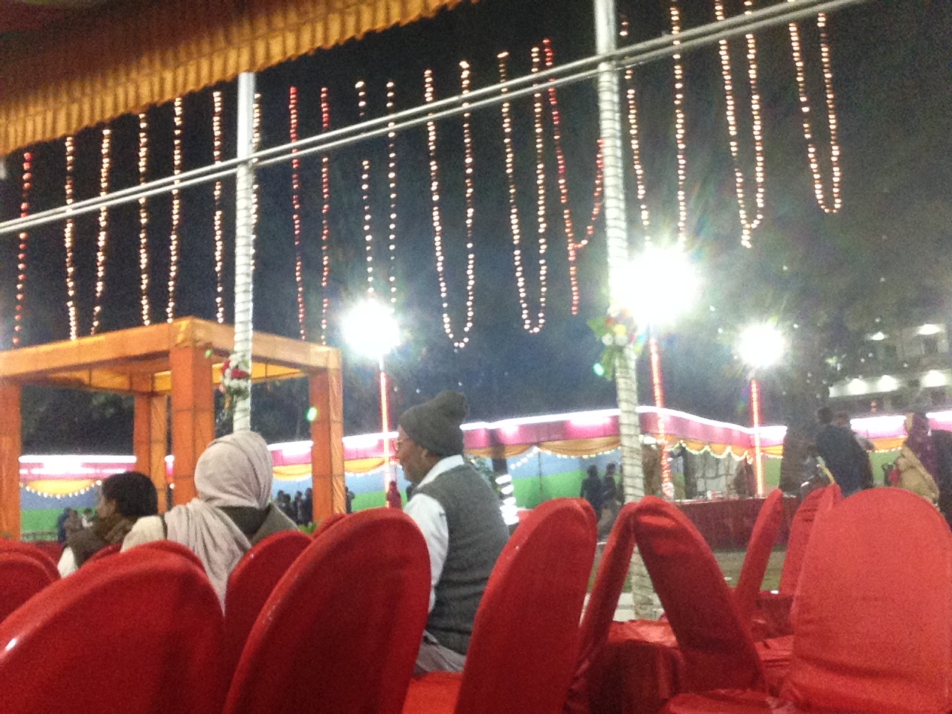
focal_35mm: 35
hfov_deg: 52.6
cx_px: 476
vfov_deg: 40.7
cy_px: 357
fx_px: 963
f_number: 2.4
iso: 250
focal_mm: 2.18
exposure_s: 1/15
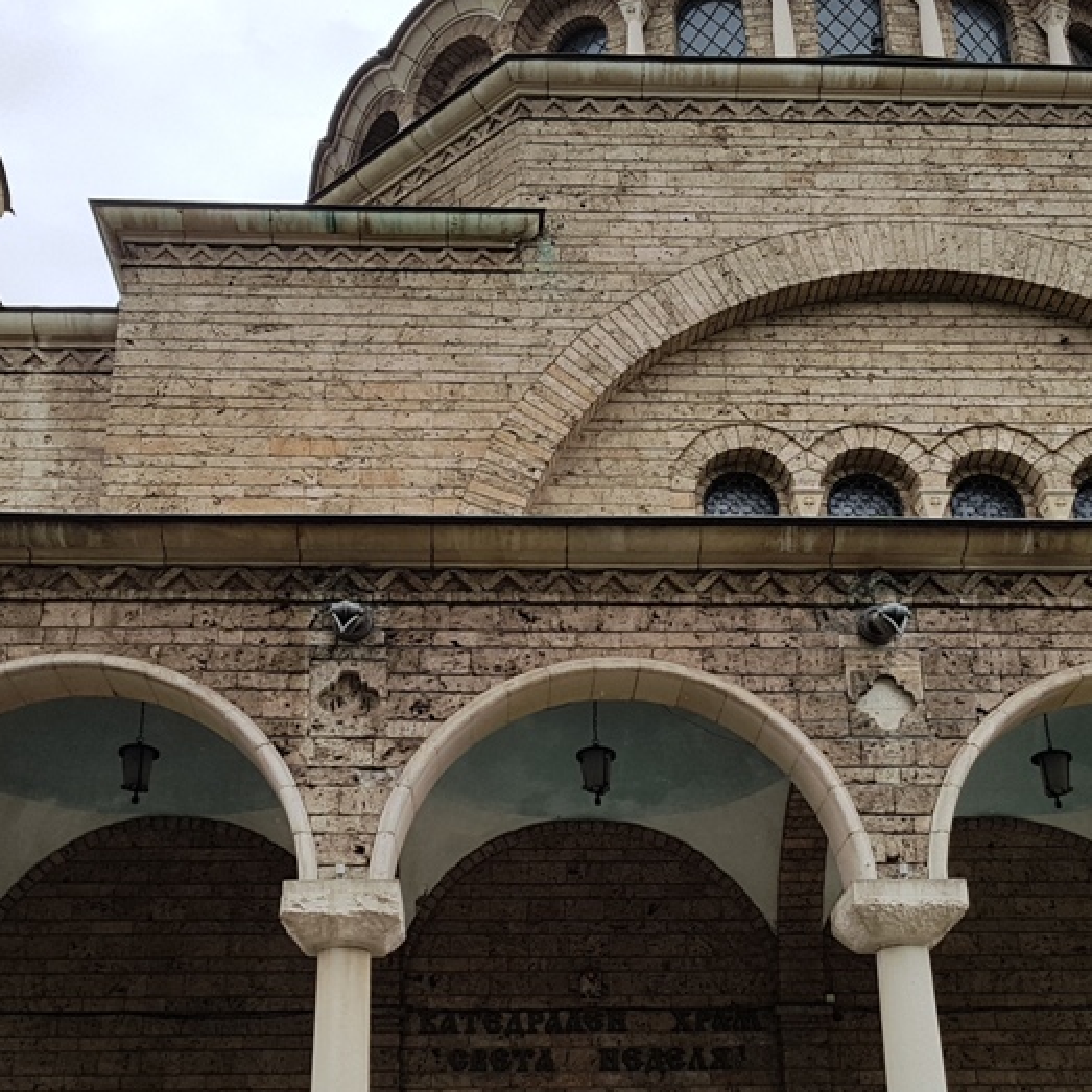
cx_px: 568
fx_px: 1606
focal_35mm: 45
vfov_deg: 37.4
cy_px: 647
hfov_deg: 37.5
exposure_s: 1/2024
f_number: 1.7
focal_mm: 4.2
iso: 50
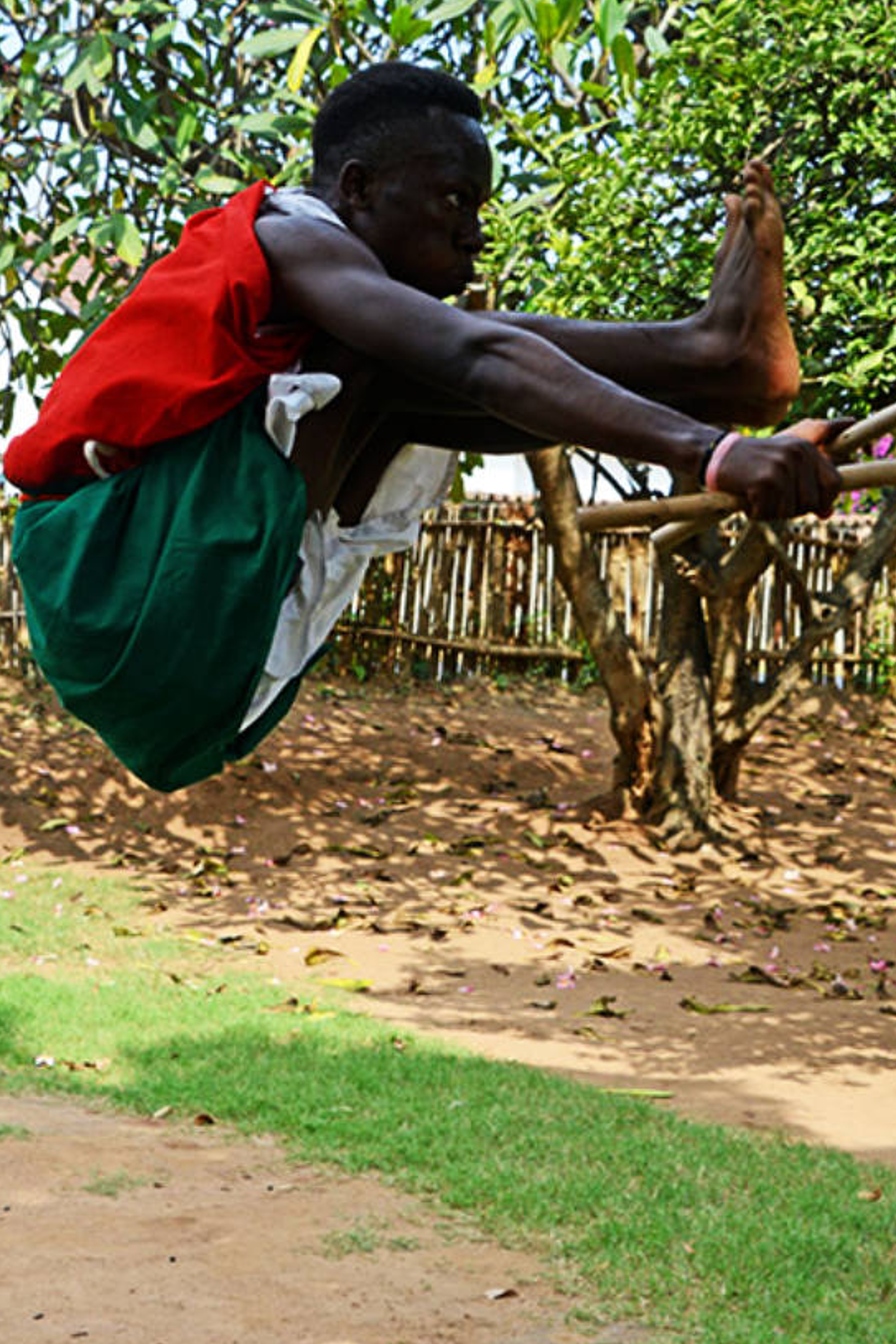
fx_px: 1829
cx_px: 532
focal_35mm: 49
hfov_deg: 27.5
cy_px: 708
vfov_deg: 40.3
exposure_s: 1/1000
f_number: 5.6
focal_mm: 40
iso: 320
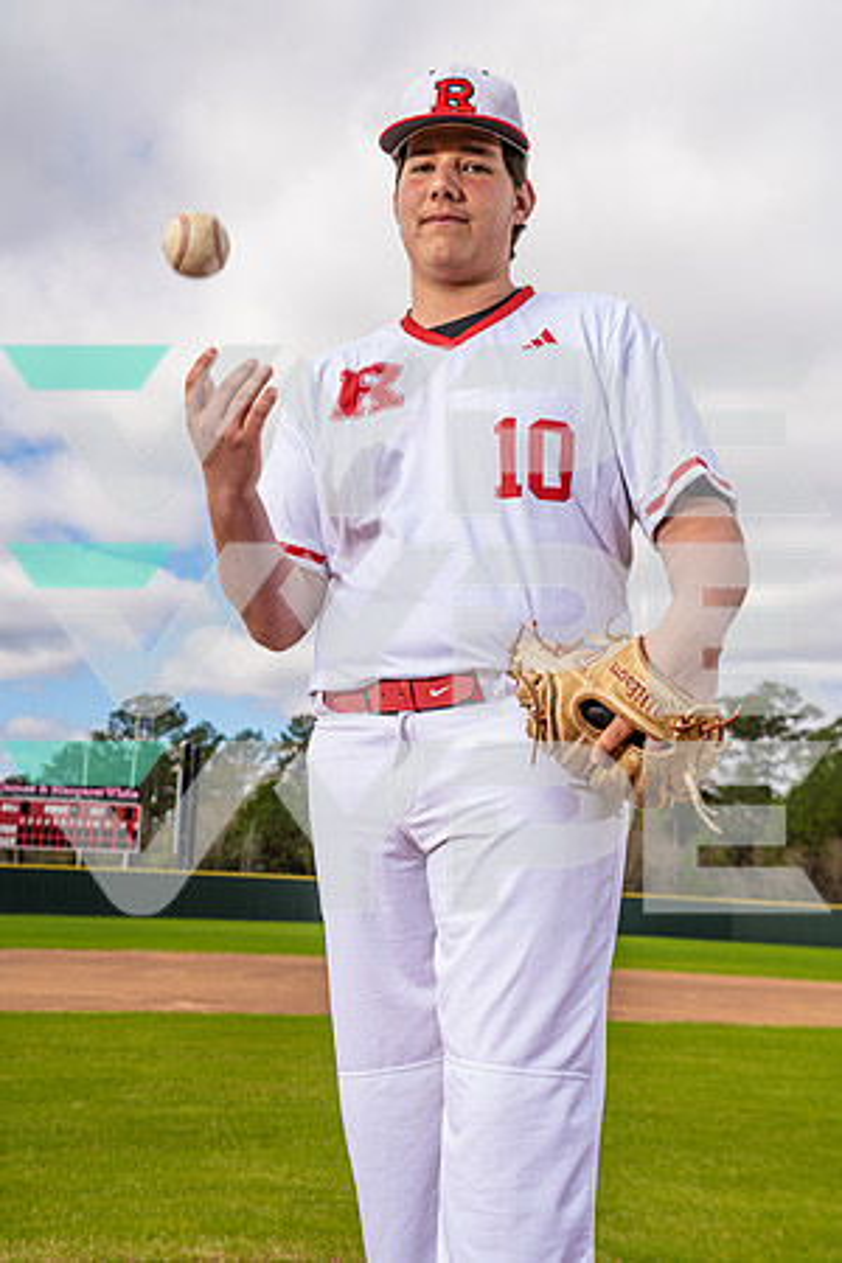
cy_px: 632
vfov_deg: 42.7
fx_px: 1614
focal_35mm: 46
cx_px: 421
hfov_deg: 29.2
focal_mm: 46
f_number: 6.3
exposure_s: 1/250
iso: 100
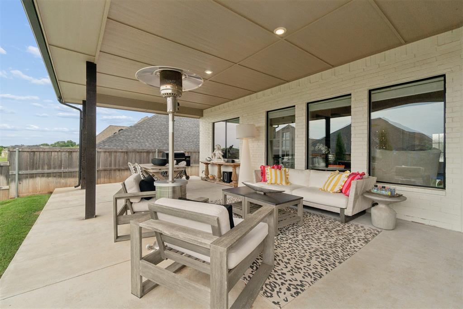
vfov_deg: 77.3
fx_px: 193
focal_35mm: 15
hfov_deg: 100.4
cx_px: 232
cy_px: 154
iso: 100
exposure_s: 1/160
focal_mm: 10
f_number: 9
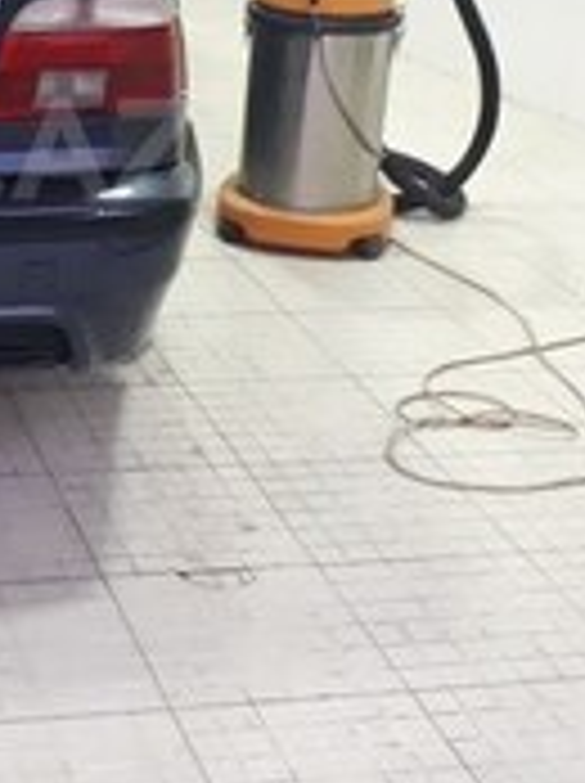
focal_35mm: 77
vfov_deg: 24.9
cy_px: 148
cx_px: -153
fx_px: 1739
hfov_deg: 18.0
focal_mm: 3.6
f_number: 1.9
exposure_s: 1/17
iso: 400
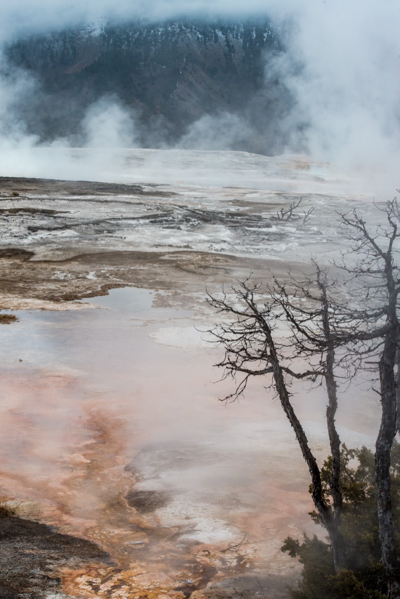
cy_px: 300
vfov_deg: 28.8
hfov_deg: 19.5
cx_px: 200
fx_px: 1165
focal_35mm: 70
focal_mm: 70
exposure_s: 1/100
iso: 200
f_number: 11
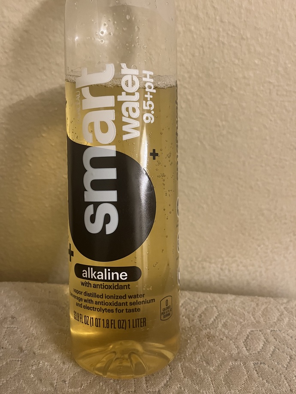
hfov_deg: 53.1
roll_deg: -3.0
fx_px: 296
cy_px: 197
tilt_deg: -25.3
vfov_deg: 67.3
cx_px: 148
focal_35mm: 26
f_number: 1.6
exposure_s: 1/60
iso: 400
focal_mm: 5.1
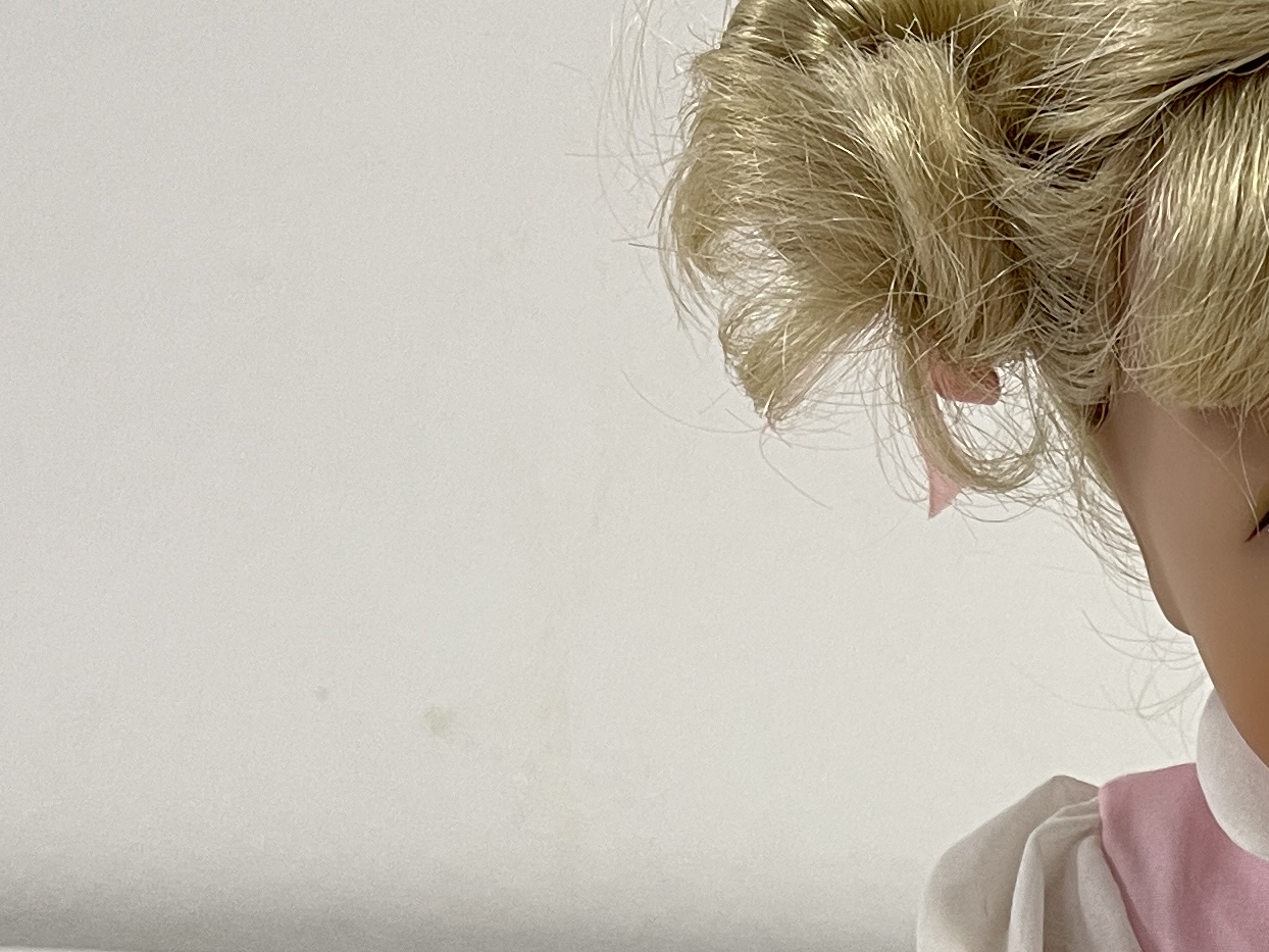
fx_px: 2969
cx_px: 1480
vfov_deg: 17.1
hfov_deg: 22.4
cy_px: 1248
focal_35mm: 81
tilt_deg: -17.9
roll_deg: -5.2
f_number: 1.6
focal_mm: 5.1
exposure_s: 1/50
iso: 100
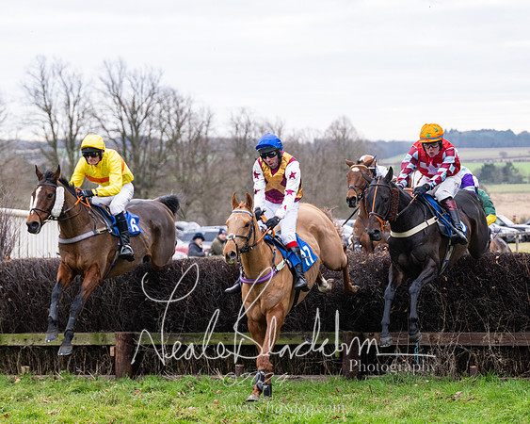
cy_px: 211
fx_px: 2105
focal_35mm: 134
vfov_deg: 11.5
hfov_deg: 14.3
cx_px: 217
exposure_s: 1/1000
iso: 1000
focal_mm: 98
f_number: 4
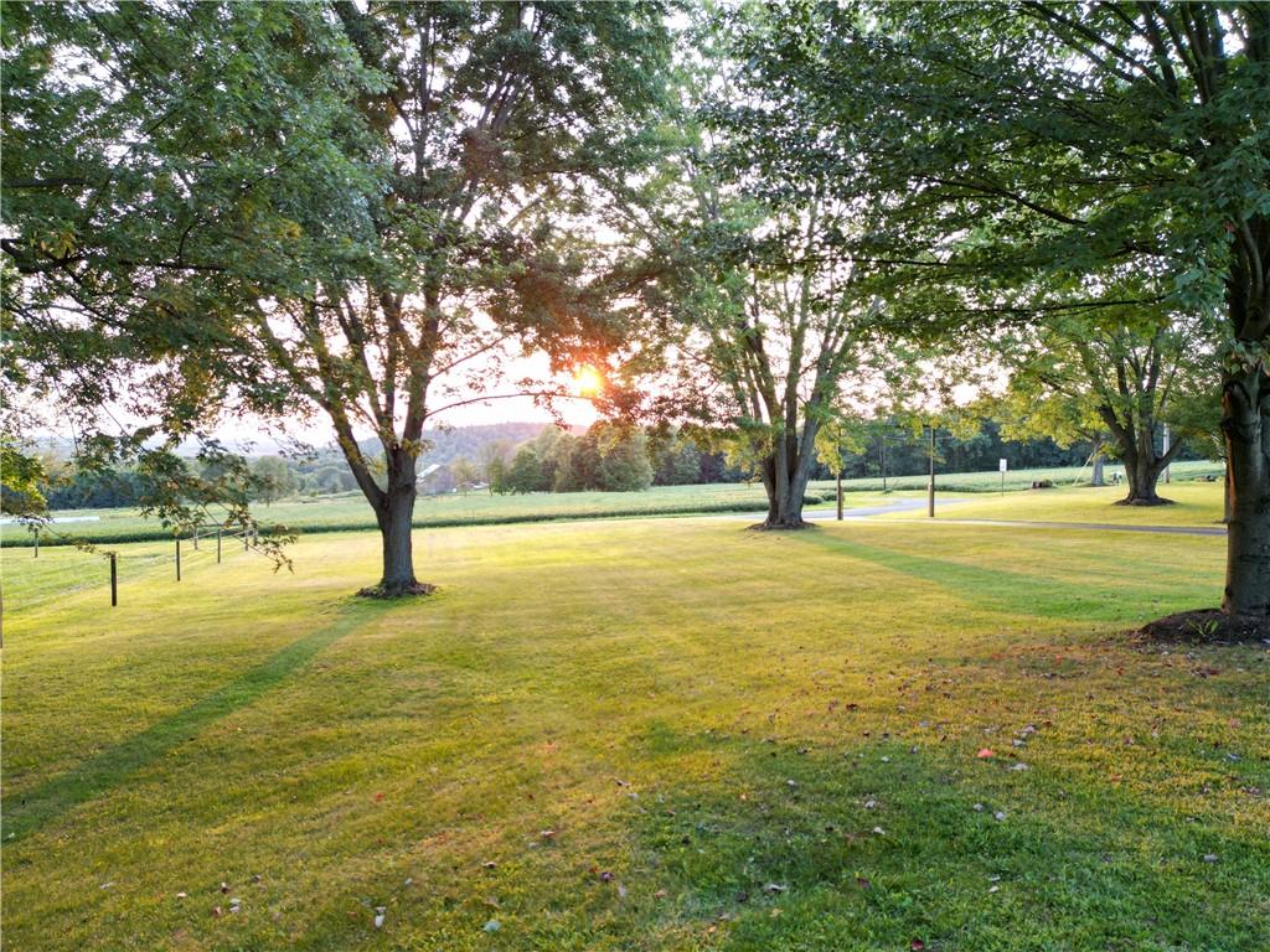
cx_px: 635
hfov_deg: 71.6
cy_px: 476
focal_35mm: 24
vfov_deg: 56.8
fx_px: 881
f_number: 1.7
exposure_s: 1/60
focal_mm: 6.72
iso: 110
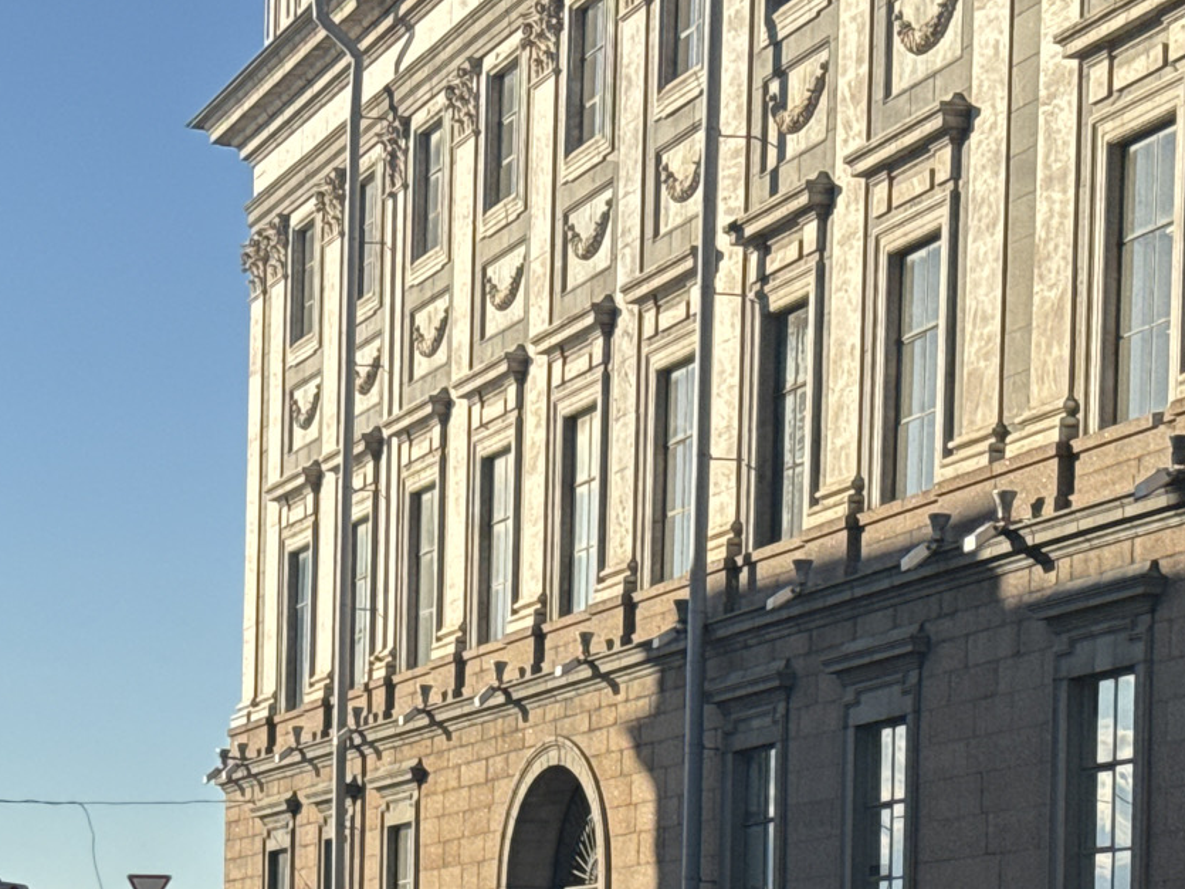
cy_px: 1024
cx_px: 149
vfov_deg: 12.6
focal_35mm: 115
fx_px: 3936
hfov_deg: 16.9
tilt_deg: +0.2
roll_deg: -0.2
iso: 64
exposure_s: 1/4049
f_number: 1.78
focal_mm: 6.86
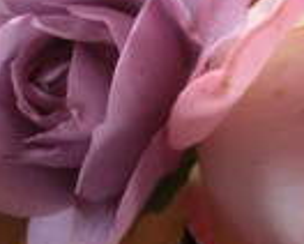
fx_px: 640
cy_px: 145
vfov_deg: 21.6
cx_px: 196
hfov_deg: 26.6
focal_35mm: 71
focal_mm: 4.24
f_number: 3
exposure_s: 1/60
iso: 125
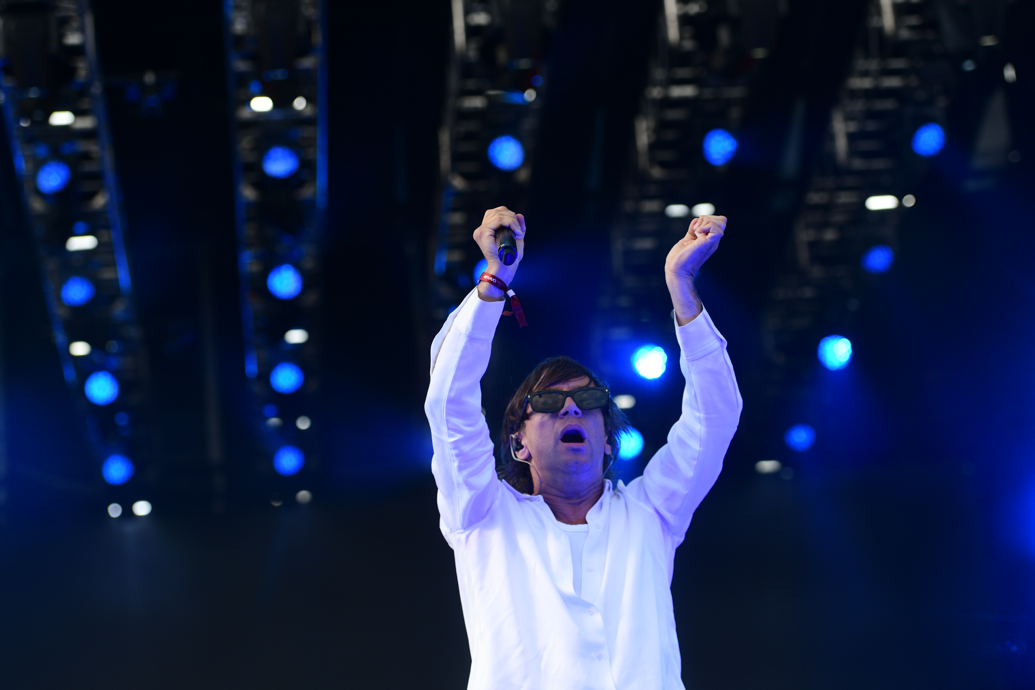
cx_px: 518
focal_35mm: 92
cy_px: 345
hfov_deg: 22.1
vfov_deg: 14.9
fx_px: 2645
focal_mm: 92
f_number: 4
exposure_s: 1/4000
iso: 800
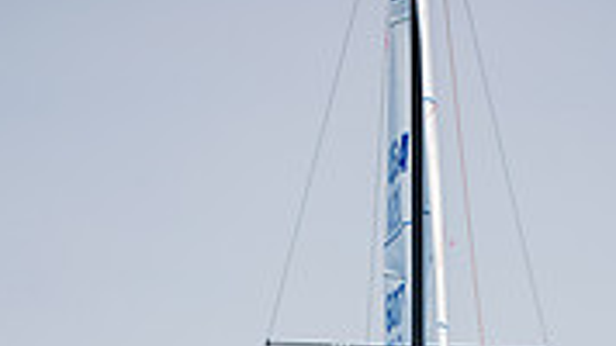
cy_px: 772
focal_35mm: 278
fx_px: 4539
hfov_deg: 7.8
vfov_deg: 4.3
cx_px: 388
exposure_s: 1/640
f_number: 4.5
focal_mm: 70
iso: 100
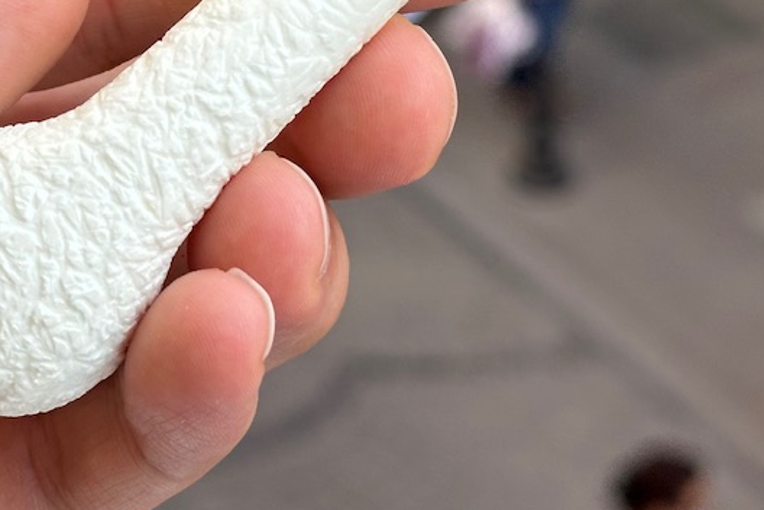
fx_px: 2568
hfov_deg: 16.9
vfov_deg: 11.1
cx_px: 249
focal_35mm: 121
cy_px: -84
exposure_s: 1/694
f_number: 1.78
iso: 64
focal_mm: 6.86
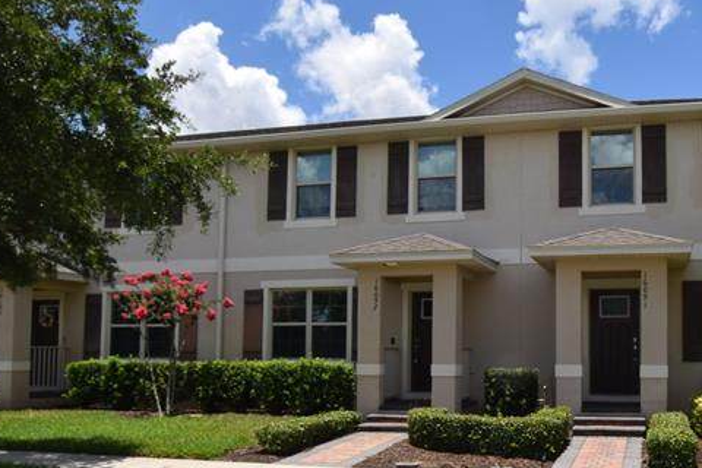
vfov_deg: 40.3
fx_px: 624
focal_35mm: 32
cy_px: 335
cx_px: 516
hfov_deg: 56.2
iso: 100
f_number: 10
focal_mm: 10
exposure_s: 1/200
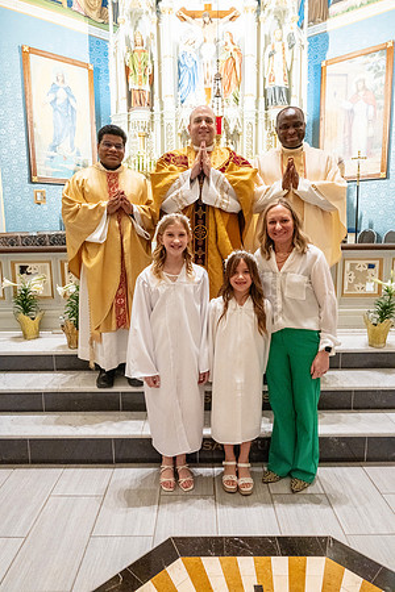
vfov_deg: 70.4
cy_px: 296
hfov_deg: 50.4
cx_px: 198
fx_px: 420
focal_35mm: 26
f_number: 8
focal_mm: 25.5
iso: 5000
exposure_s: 1/60
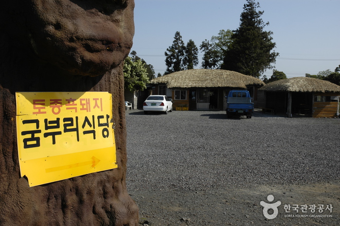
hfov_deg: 51.3
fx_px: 354
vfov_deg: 35.4
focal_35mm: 38
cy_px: 113
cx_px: 170
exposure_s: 1/100
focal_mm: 25
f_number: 18
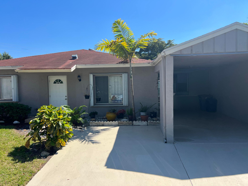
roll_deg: +0.3
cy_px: 93
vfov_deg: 53.1
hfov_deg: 67.3
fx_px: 186
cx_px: 124
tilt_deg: -1.4
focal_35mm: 26
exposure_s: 1/2762
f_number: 1.5
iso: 50
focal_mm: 5.7
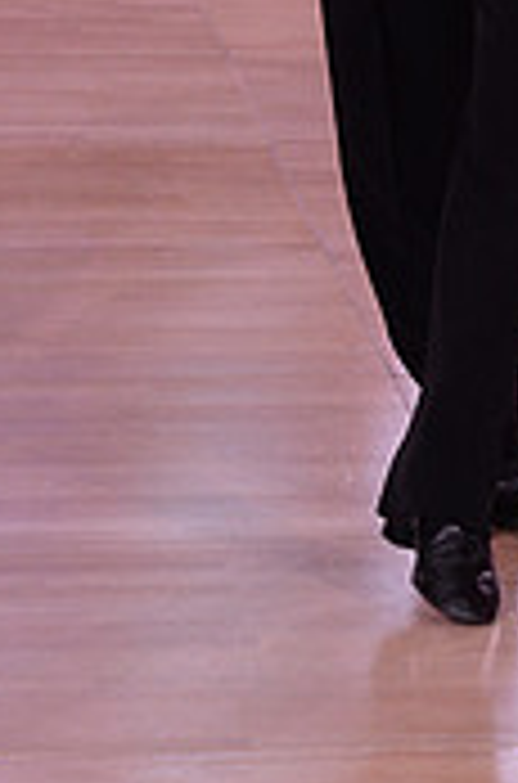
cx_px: 588
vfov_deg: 6.5
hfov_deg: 4.3
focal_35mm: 317
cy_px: -230
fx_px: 6883
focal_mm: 95
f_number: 5.6
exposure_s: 1/250
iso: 1600
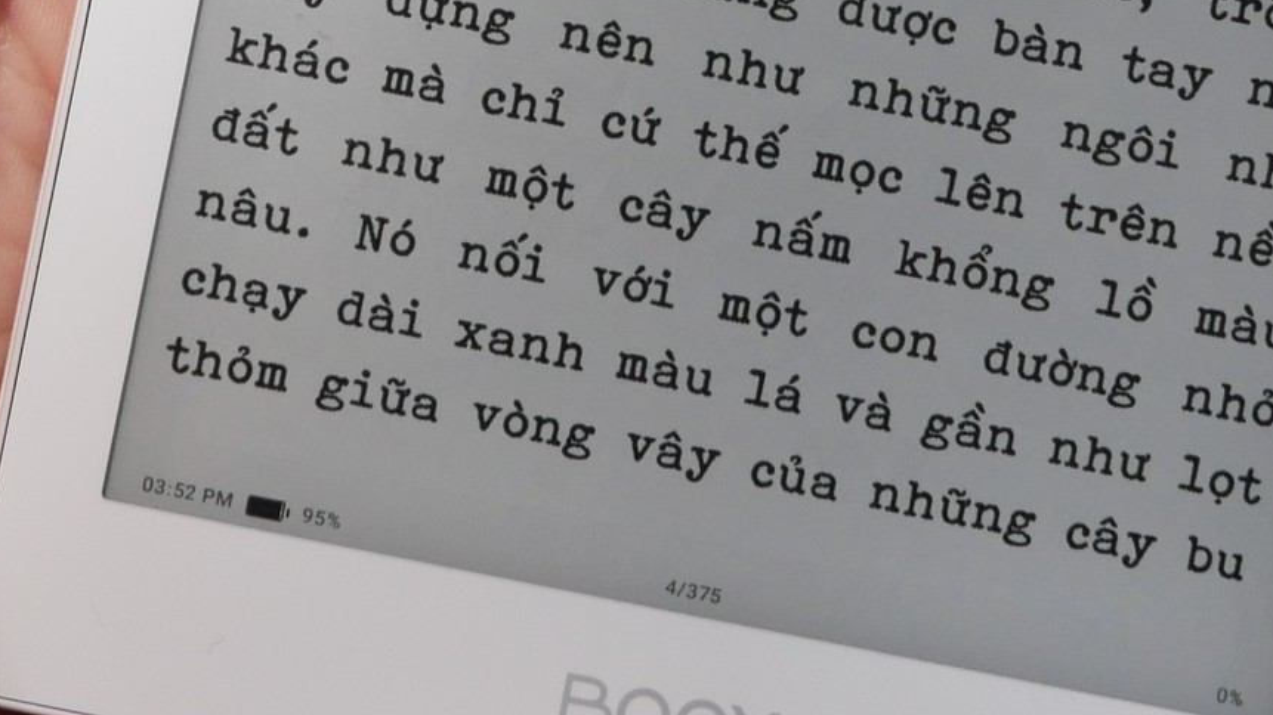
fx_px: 5467
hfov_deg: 13.3
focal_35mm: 162
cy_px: -253
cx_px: 775
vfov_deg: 7.4
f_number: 5
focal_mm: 25
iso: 500
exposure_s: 1/400
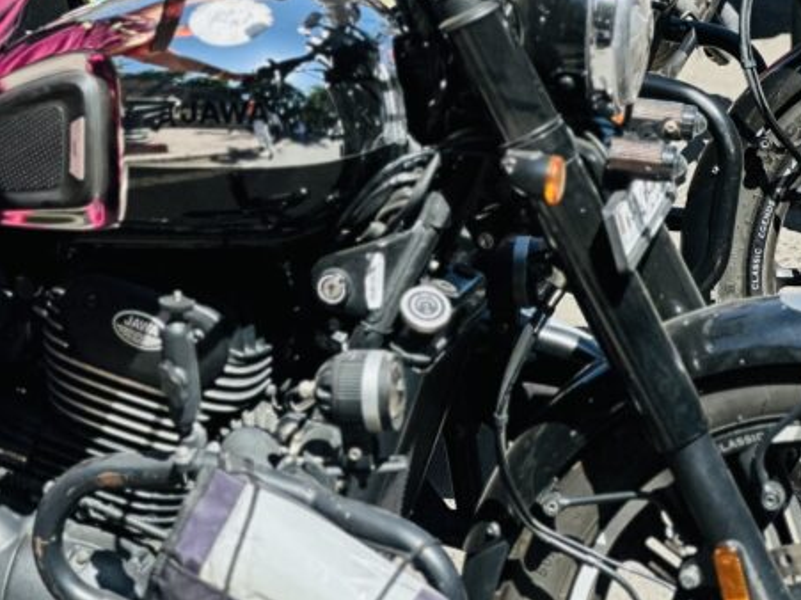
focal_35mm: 175
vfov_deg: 8.3
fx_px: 4048
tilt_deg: -8.7
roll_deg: -1.2
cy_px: -249
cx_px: 396
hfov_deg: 11.3
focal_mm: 9
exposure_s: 1/399
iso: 32
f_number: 2.8
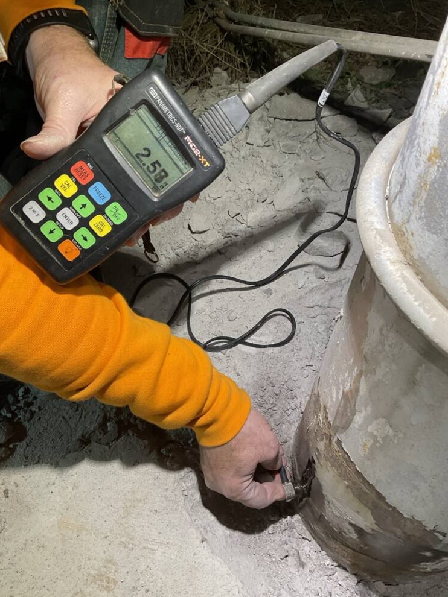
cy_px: 303
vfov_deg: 60.0
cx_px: 220
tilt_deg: -50.5
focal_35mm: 30
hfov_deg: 46.8
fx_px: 518
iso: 64
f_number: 1.8
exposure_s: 1/60
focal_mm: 3
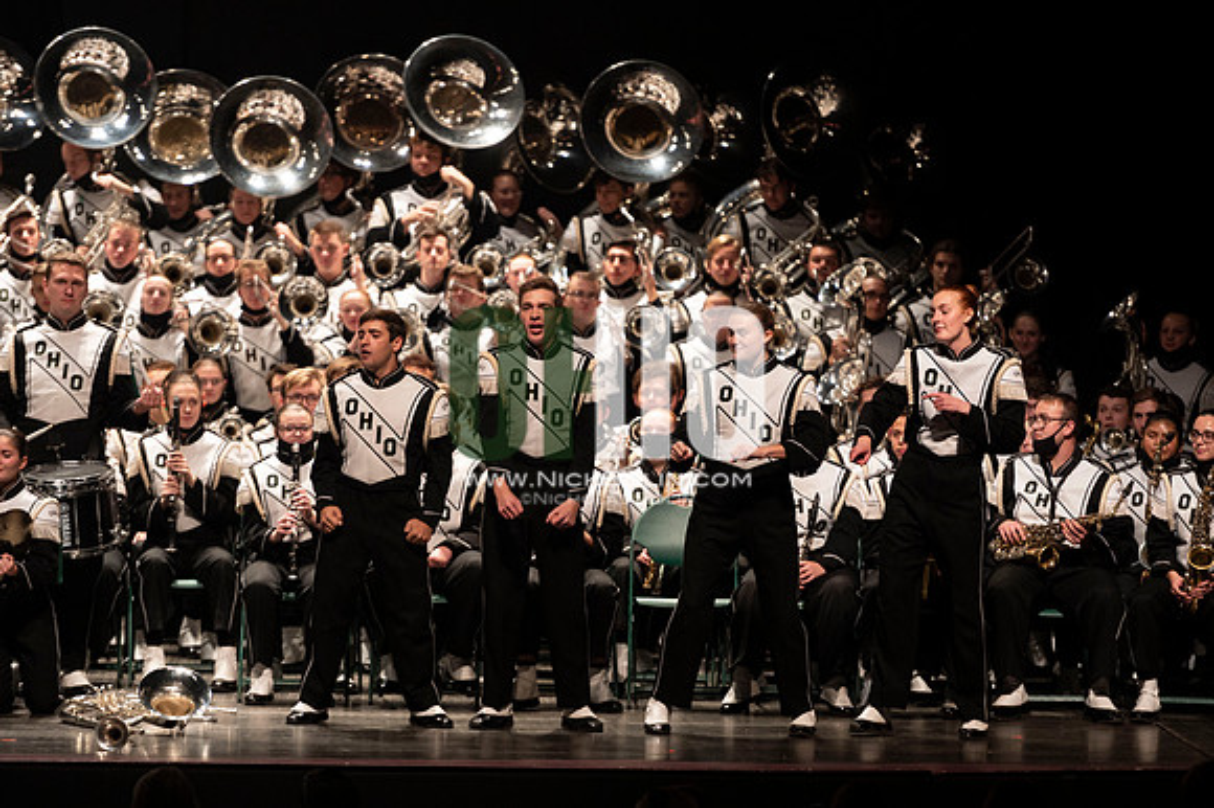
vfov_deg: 6.9
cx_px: 607
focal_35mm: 200
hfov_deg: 10.3
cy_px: 404
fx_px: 6740
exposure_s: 1/500
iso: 2500
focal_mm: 200
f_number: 2.8
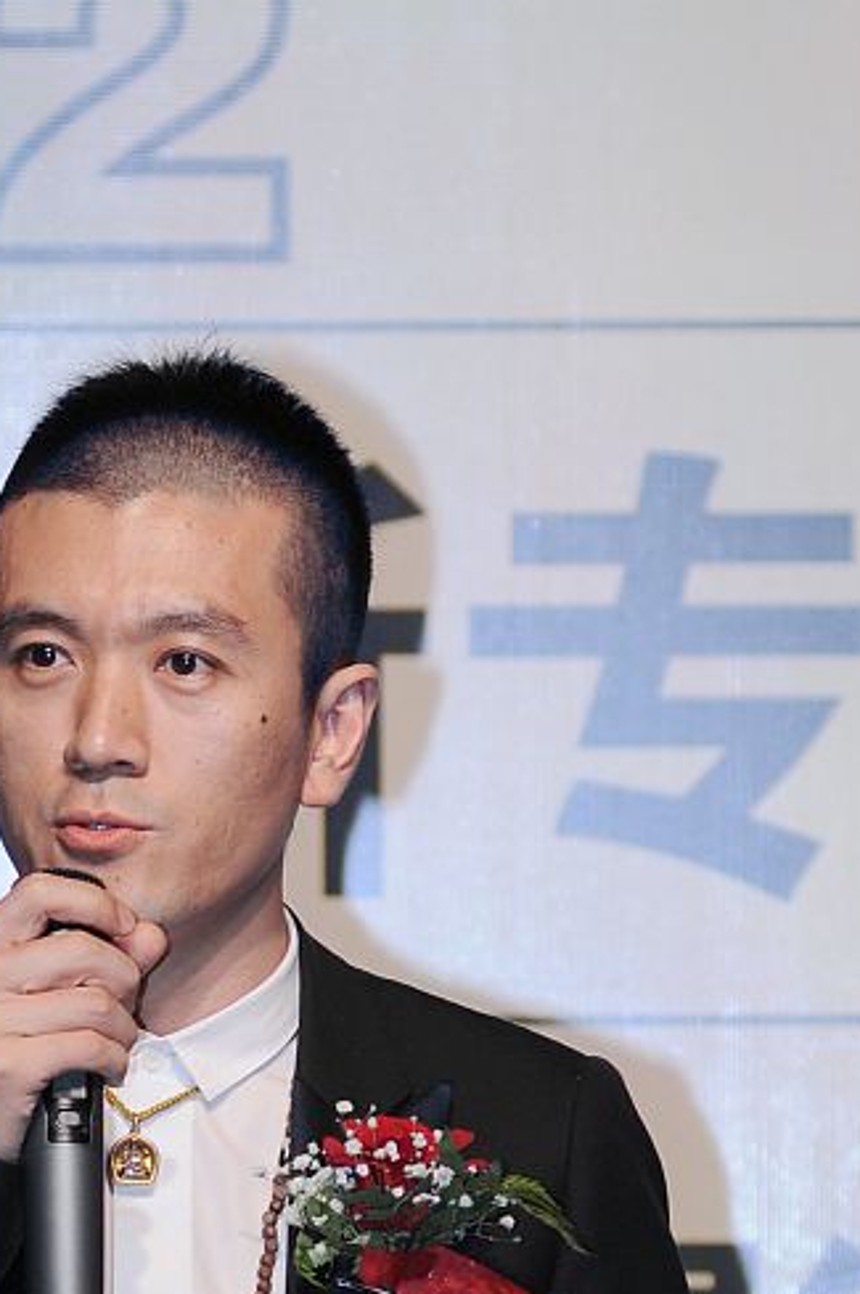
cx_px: 128
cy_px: 1376
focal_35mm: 460
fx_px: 16525
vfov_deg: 4.5
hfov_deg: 3.0
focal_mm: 125
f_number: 3.2
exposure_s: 1/160
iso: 200
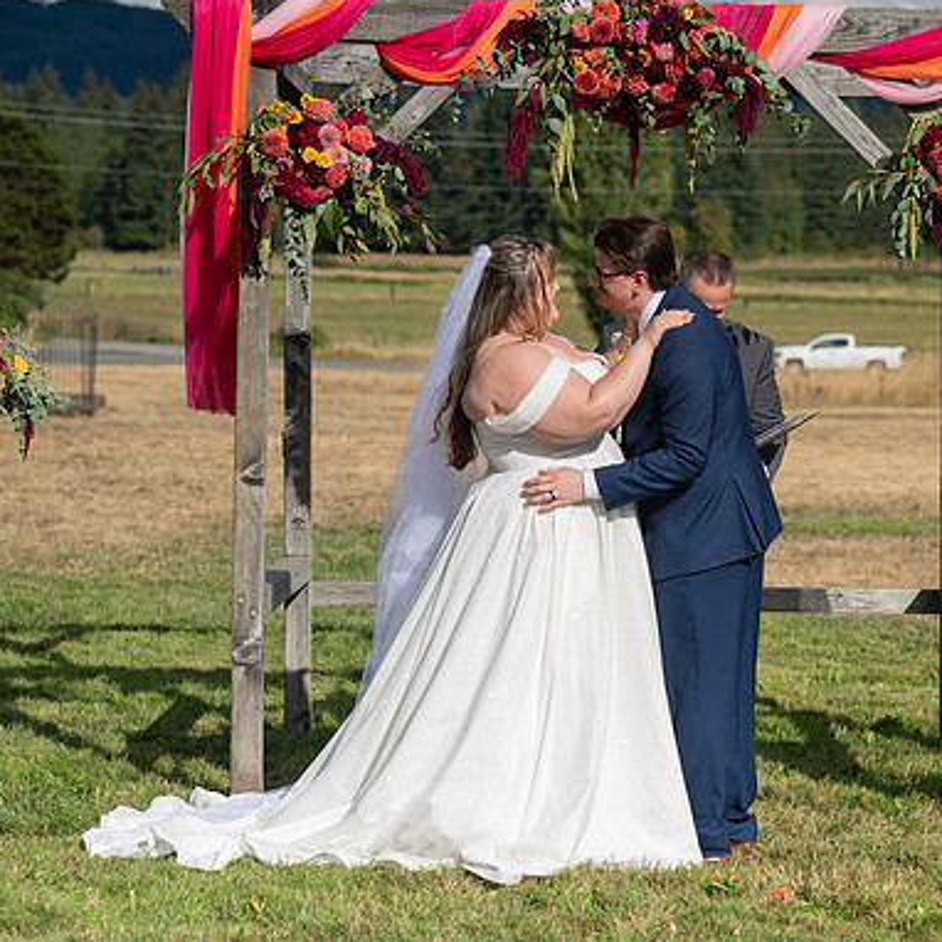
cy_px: 467
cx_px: 710
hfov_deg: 16.2
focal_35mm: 107
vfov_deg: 16.3
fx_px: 3294
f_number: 4.5
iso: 400
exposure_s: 1/8000
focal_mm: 83
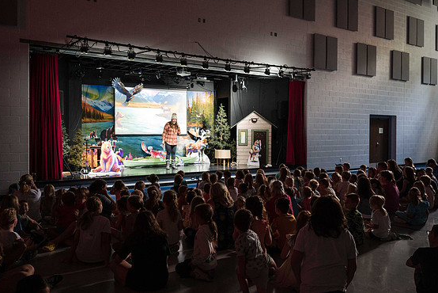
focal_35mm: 33
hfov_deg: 57.2
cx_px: 209
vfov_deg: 40.0
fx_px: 402
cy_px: 138
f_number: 4
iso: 3200
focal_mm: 30
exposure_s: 1/80
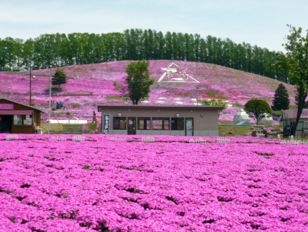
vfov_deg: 27.1
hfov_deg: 35.5
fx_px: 481
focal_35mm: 54
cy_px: 115
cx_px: 160
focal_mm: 7.8
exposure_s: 1/160
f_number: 9
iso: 100
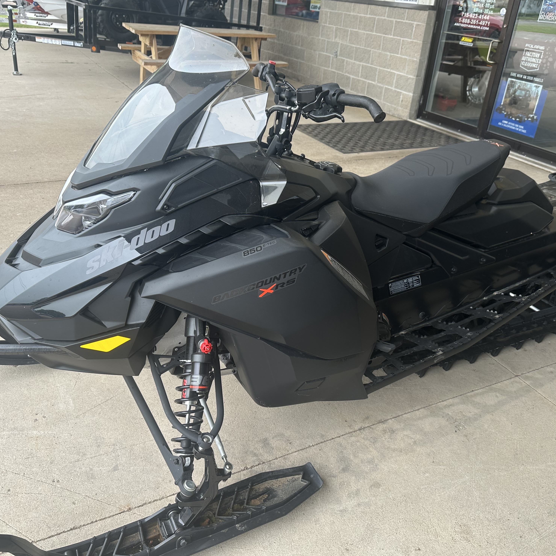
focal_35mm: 29
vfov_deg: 55.6
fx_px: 527
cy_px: 275
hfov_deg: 55.6
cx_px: 283
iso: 64
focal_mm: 6.86
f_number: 1.78
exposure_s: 1/166
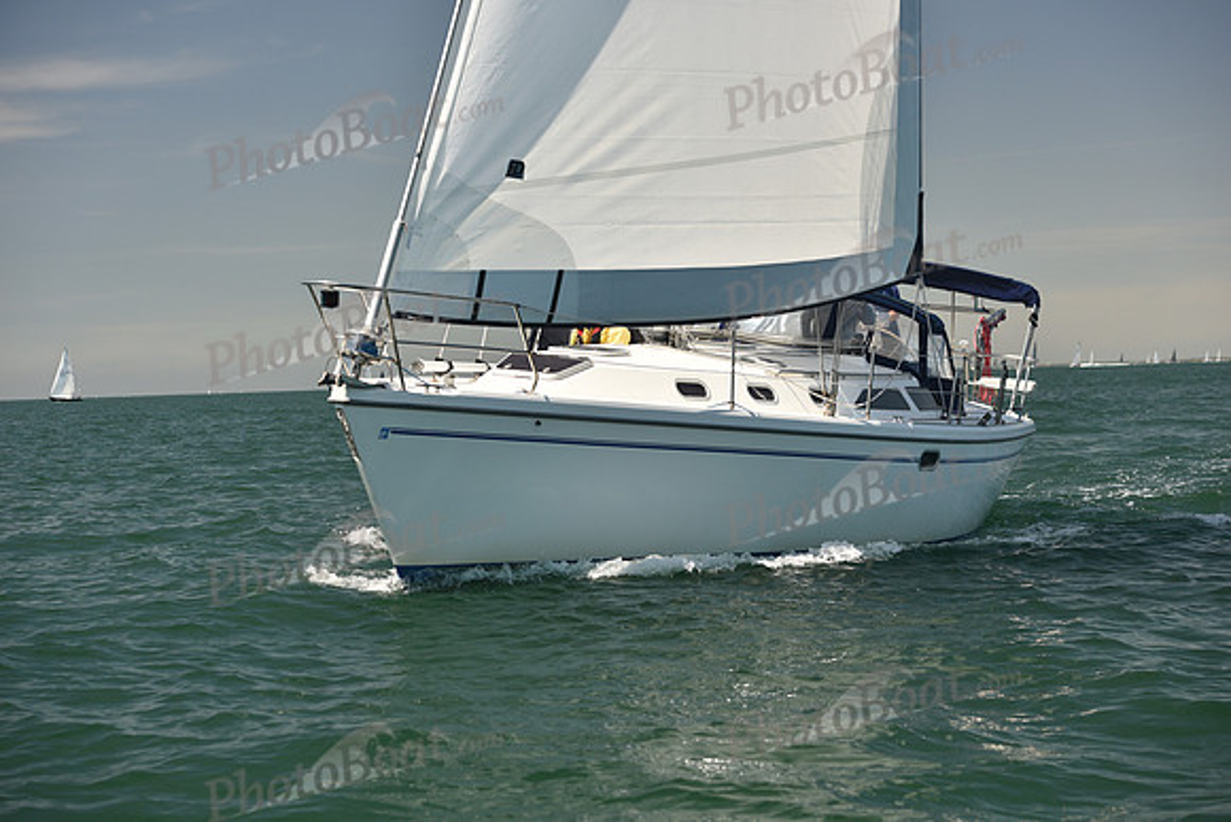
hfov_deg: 28.8
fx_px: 2394
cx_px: 616
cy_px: 411
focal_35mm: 70
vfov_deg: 19.5
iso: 250
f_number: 4.5
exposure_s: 1/800
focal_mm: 70
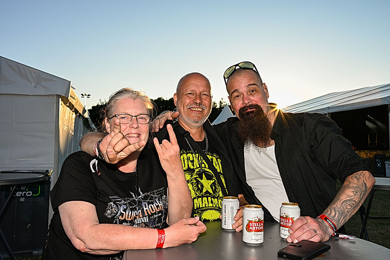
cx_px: 195
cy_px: 130
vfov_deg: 42.3
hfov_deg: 60.3
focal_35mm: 31
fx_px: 336
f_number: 8
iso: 125
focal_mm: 31
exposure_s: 1/160
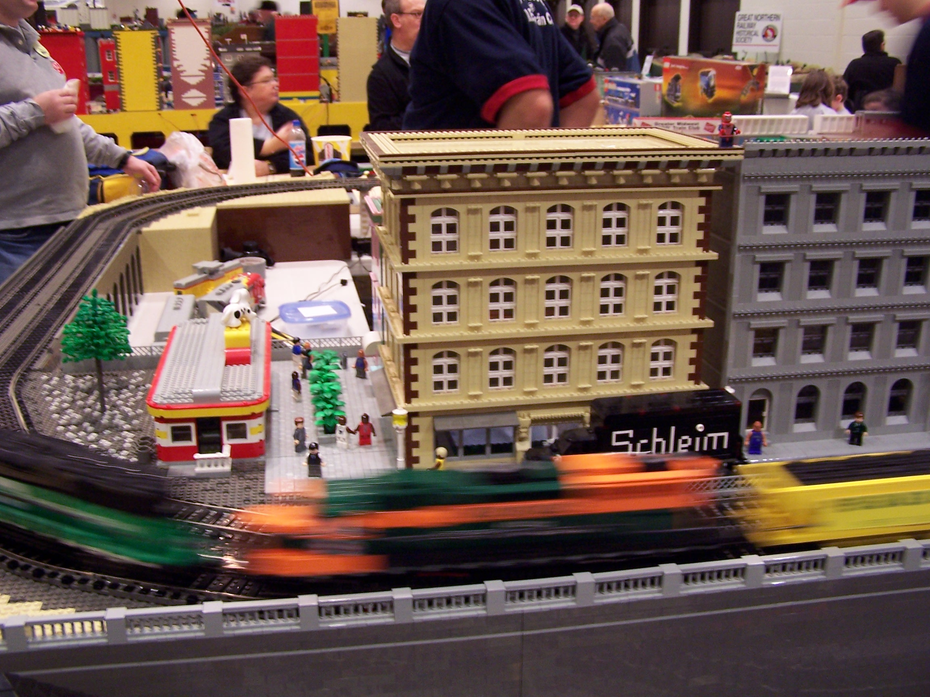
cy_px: 348
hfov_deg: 49.0
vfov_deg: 37.7
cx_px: 465
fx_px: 1021
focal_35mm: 38
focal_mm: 6.3
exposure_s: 1/8
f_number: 2.8
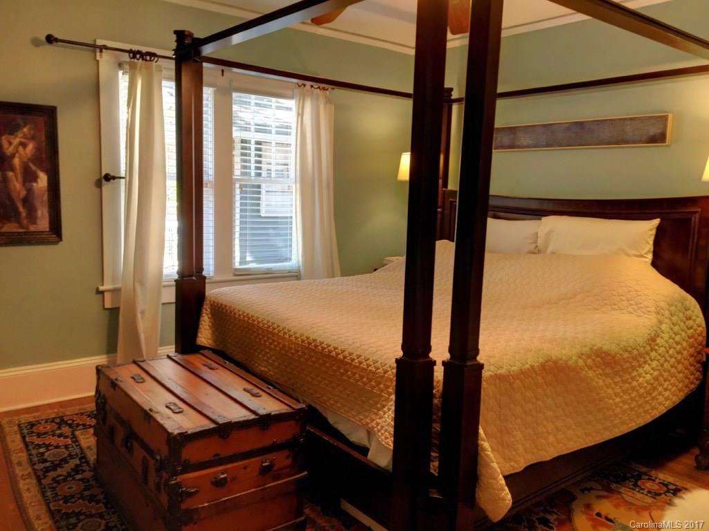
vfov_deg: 48.2
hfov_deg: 61.7
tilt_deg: -6.8
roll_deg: -1.6
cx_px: 354
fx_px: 594
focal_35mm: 29
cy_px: 266
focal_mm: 4.15
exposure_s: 1/30
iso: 80
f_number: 2.2
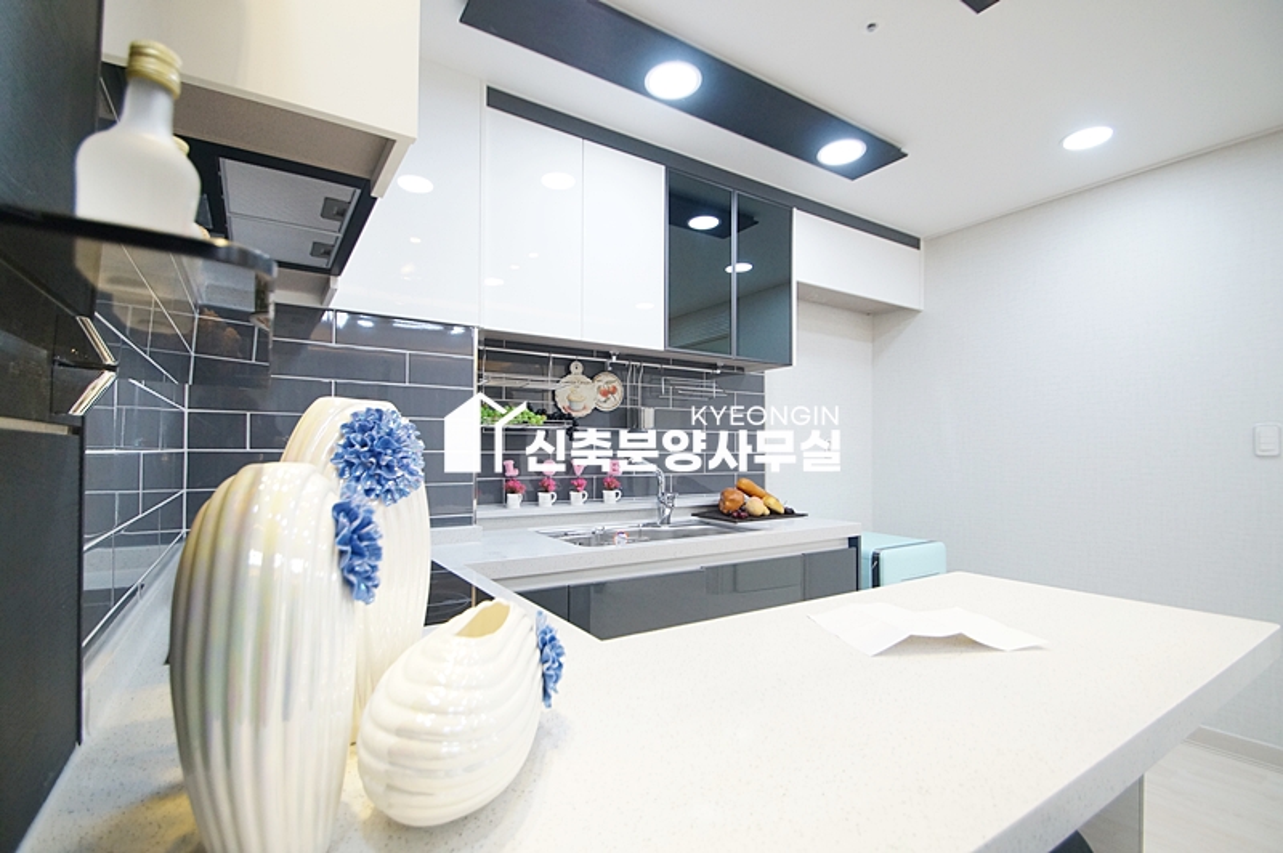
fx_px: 534
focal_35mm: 15
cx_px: 642
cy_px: 426
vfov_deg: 77.2
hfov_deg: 100.4
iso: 800
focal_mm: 10
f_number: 3.5
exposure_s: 1/125
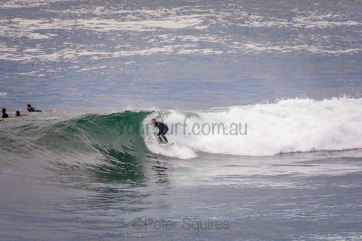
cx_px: 181
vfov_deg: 2.3
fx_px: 6034
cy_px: 120
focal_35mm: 600
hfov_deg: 3.4
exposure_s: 1/800
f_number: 5.6
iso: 560
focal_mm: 400
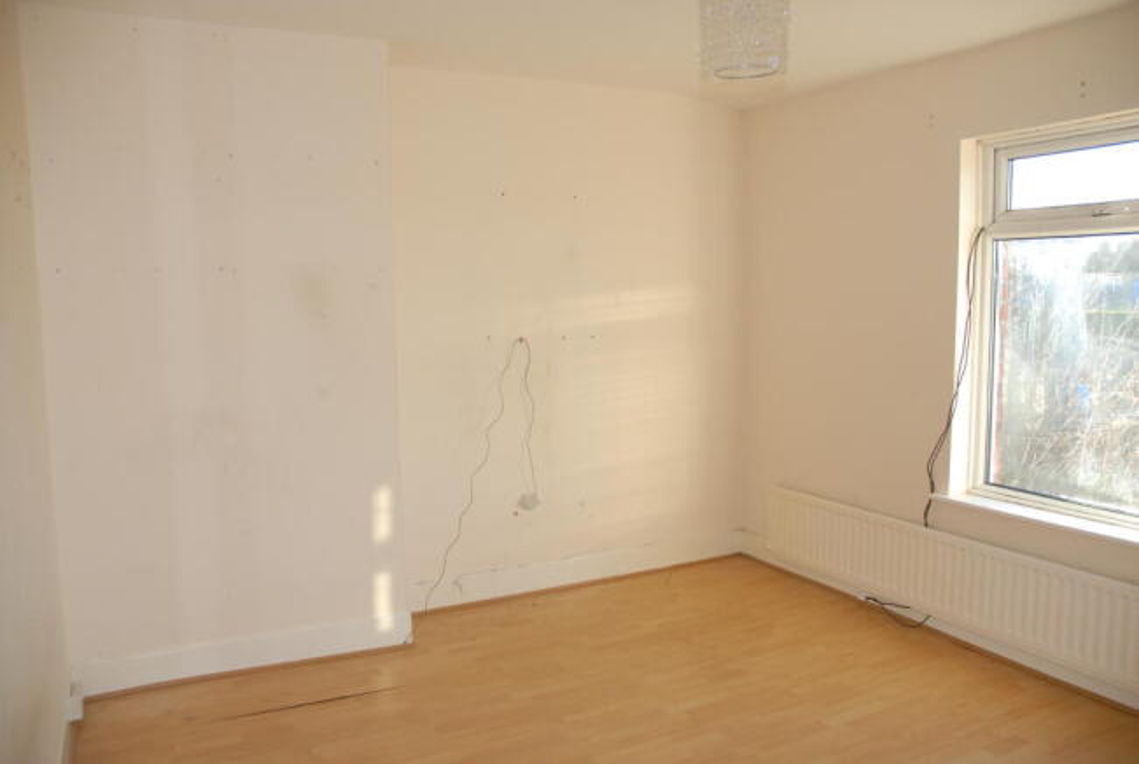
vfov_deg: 48.1
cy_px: 382
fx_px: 856
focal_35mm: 27
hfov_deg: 67.3
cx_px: 570
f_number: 4.5
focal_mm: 18
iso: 320
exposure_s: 1/80
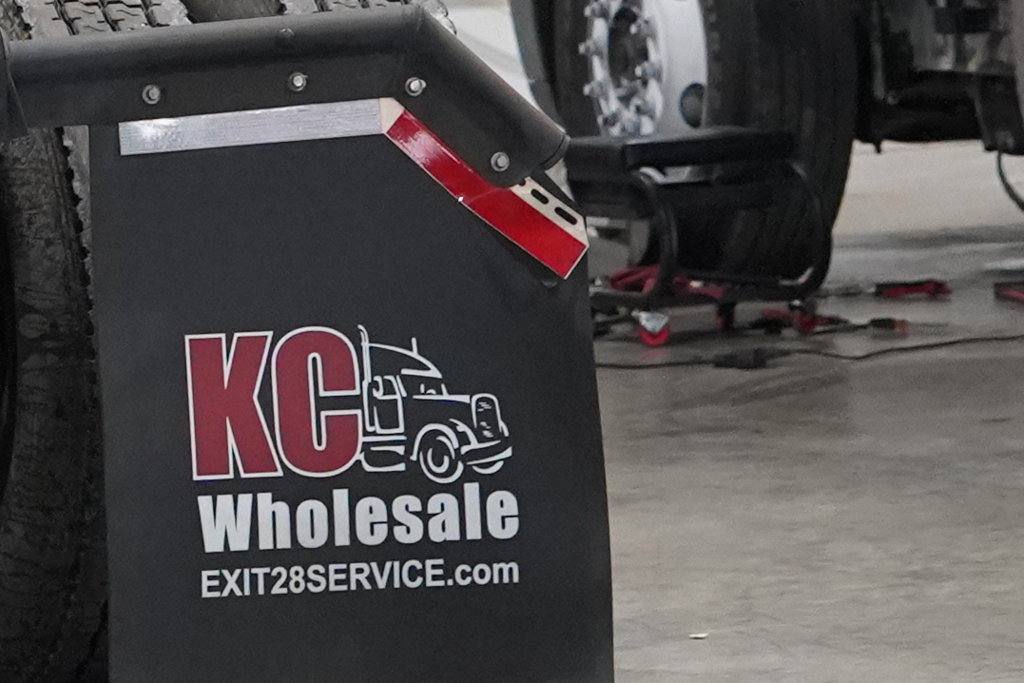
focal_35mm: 274
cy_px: -154
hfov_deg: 7.4
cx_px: -656
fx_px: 7793
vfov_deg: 5.0
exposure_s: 1/160
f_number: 4
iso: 5000
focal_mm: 50
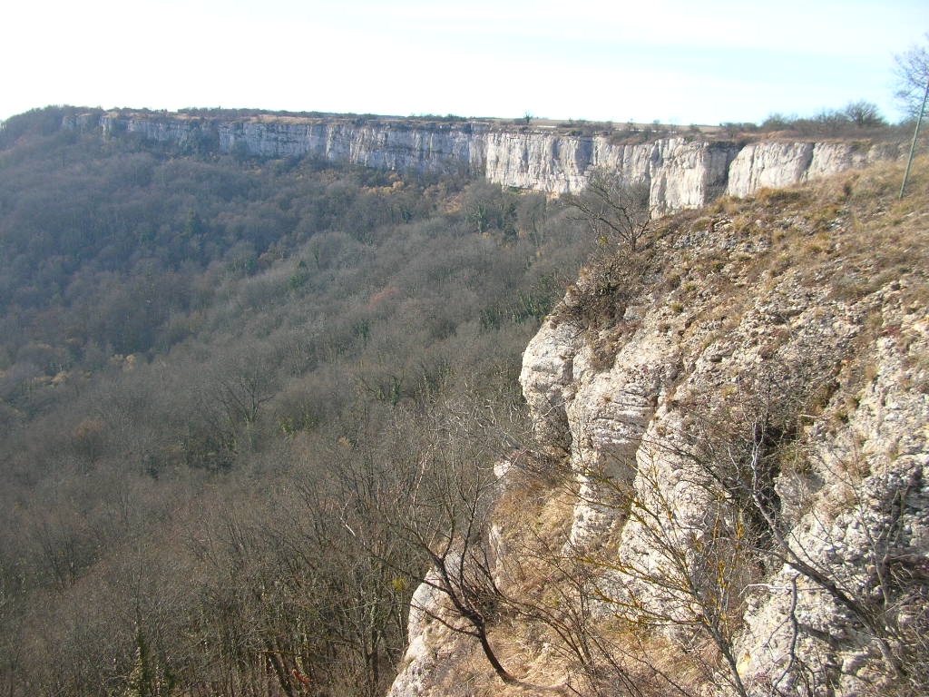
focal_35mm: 35
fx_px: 939
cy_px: 348
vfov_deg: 40.7
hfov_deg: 52.6
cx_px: 464
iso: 50
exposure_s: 1/362
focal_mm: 5.8
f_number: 2.8
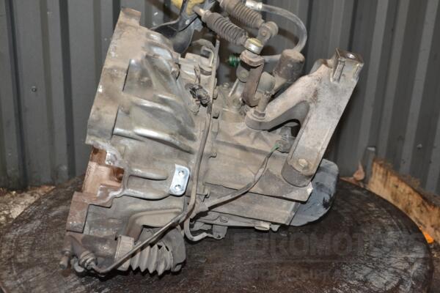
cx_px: 220
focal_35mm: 45
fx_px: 550
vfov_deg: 29.9
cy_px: 146
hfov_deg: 43.6
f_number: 5
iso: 800
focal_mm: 30
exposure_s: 1/60
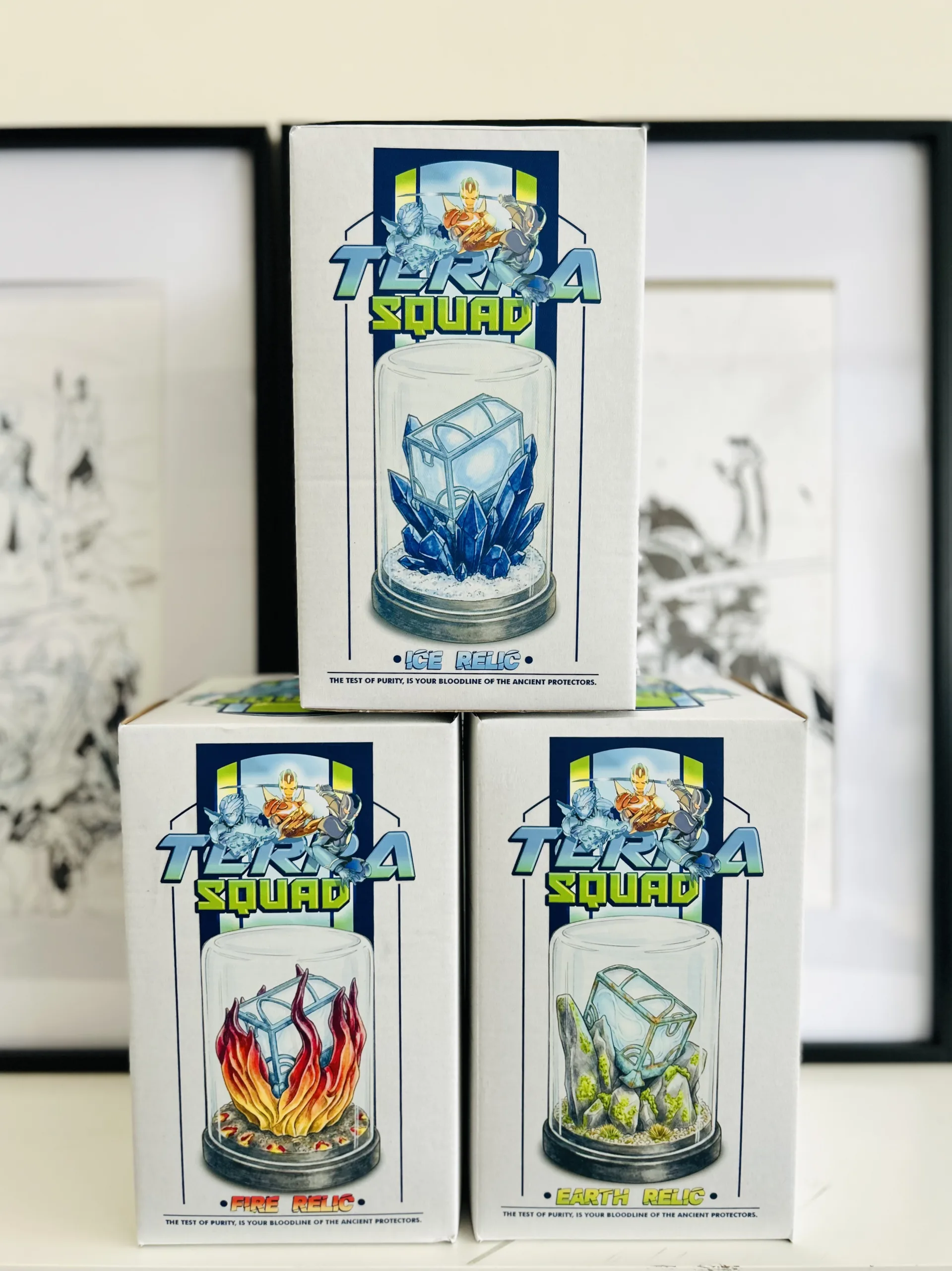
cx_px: 476
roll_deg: +1.2
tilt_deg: -4.9
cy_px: 636
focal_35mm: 26
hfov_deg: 53.0
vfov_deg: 67.3
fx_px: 954
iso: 125
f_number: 1.5
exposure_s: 1/71
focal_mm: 5.7
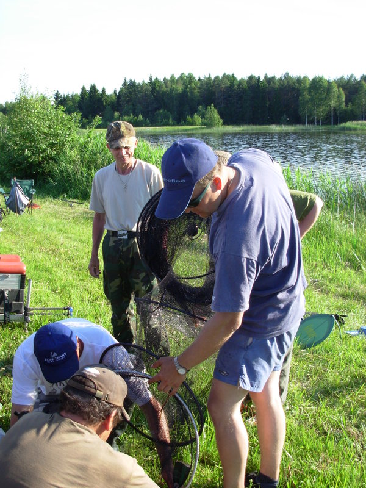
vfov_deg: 49.0
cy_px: 244
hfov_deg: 37.7
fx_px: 536
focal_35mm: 38
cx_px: 183
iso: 50
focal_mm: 6.3
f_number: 2.9
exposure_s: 1/279
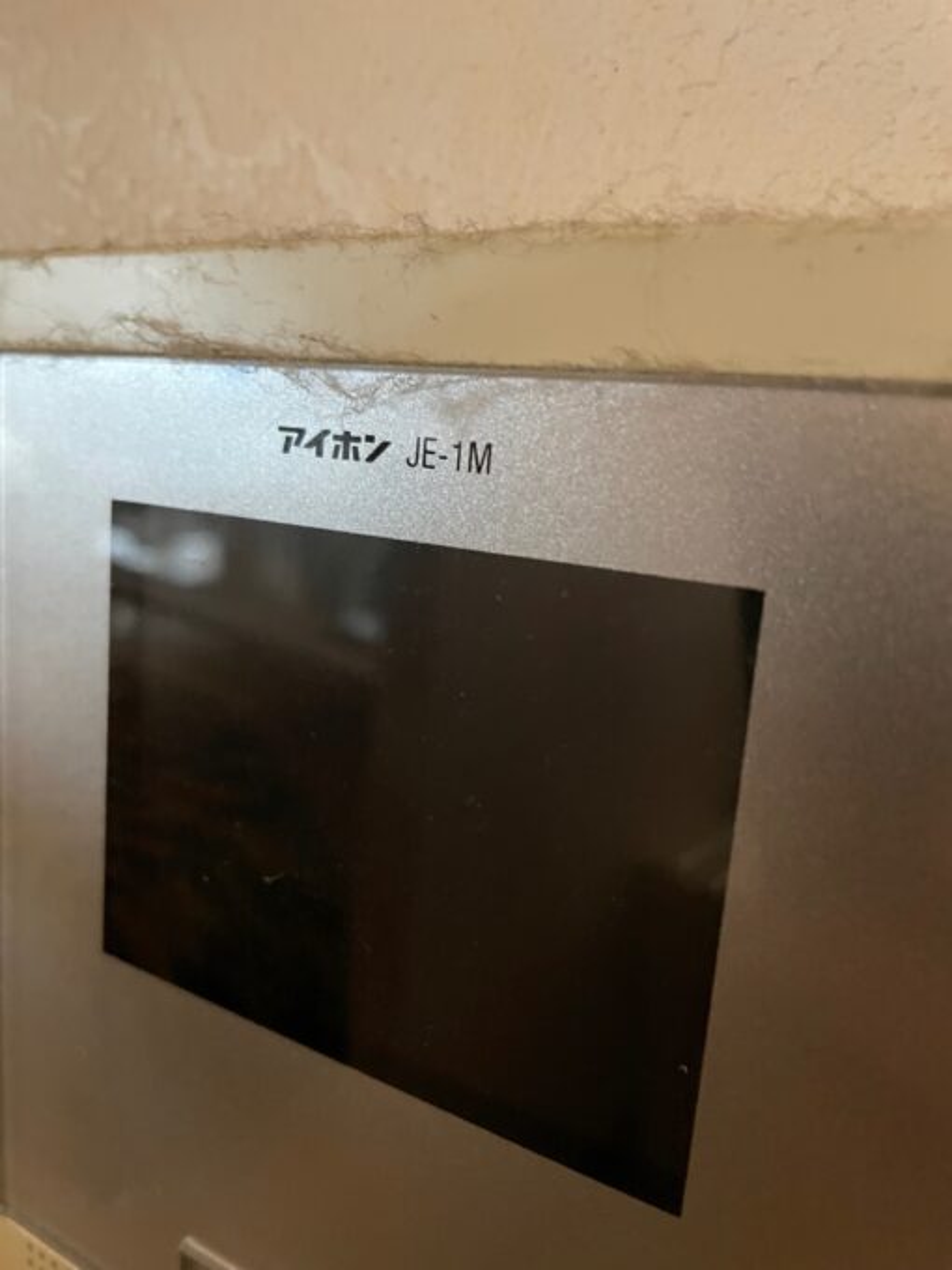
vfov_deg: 67.3
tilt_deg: -9.3
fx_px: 953
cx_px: 476
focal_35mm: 26
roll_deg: -5.8
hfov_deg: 53.1
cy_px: 635
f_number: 1.6
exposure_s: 1/30
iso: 640
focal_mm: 4.2
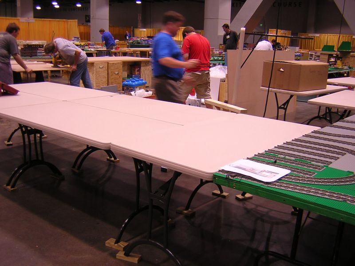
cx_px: 178
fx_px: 369
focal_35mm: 36
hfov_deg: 51.4
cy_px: 133
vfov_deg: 39.7
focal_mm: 4.7
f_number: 2.6
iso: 100
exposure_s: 1/10.5
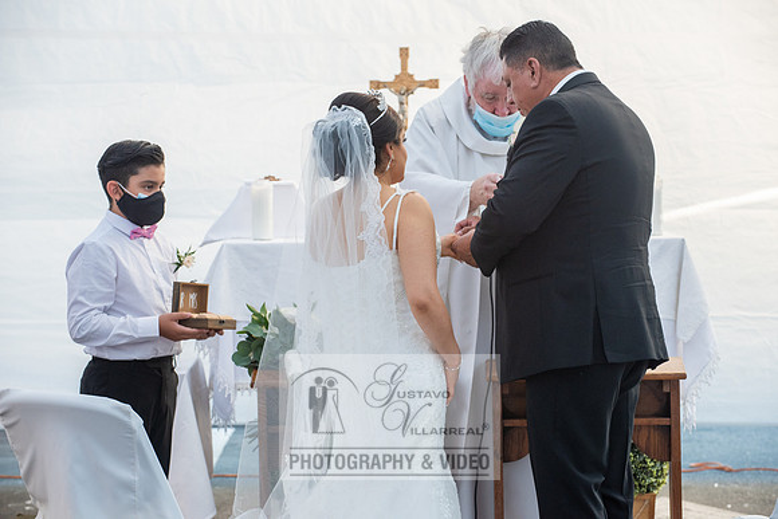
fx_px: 2918
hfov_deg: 15.2
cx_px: 389
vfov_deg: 10.2
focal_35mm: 135
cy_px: 260
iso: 800
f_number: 6.3
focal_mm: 135
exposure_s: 1/125
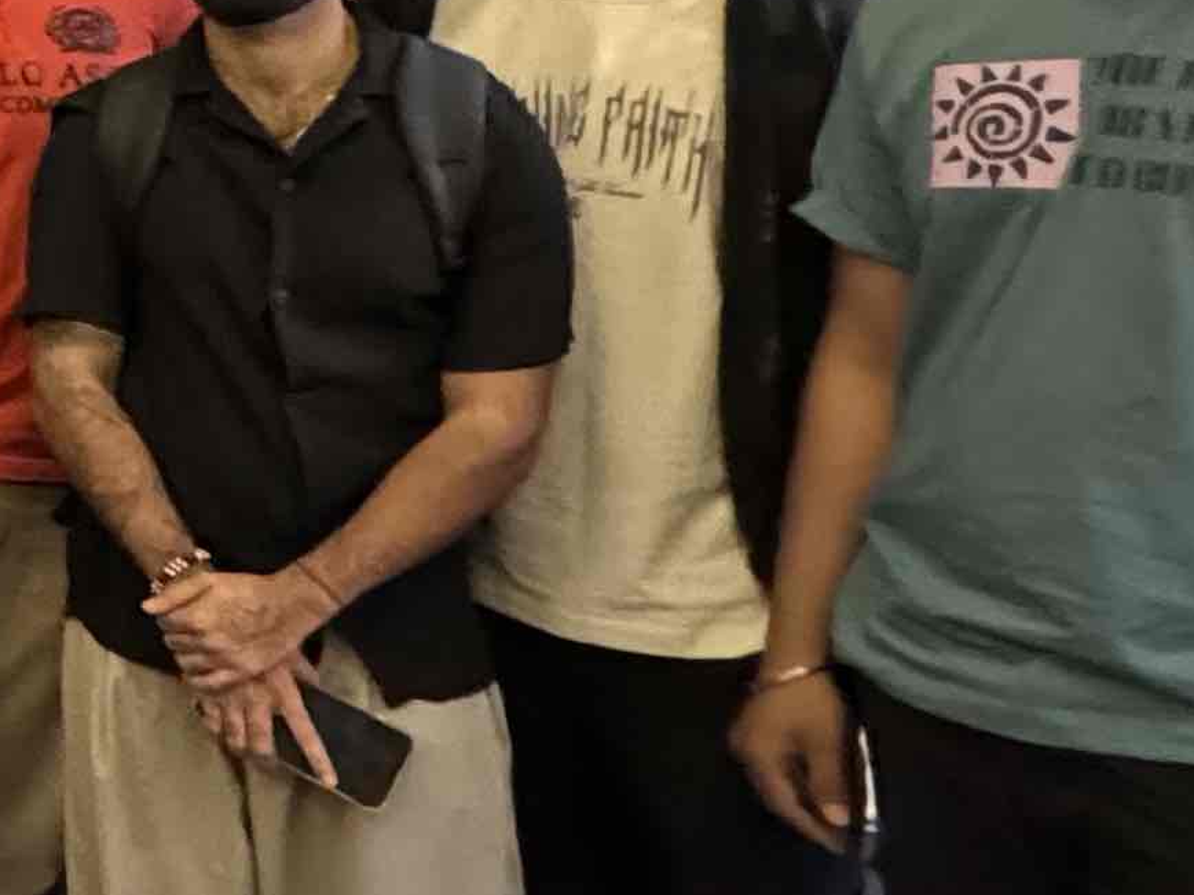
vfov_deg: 21.7
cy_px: -30
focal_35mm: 65
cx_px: -1133
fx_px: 2242
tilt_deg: -4.3
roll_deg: +0.3
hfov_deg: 19.3
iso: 1250
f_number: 2.2
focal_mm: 2.22
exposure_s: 1/50
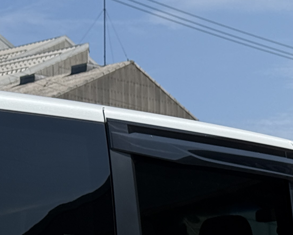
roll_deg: +0.3
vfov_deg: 8.8
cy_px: 343
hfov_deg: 11.2
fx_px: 1492
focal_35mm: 172
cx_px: 110
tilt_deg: +1.9
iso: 64
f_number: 1.78
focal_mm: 6.76
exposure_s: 1/6536
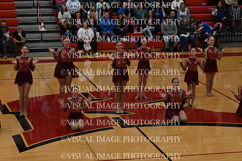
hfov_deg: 19.5
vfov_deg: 13.0
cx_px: 121
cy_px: 80
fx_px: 706
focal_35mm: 105
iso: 3200
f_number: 4
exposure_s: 1/400
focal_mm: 70
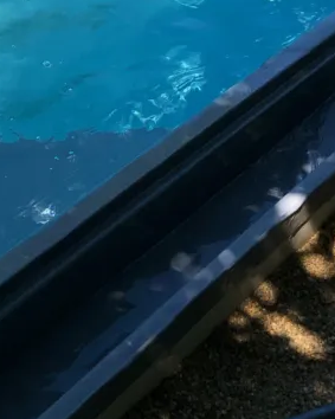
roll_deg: -0.8
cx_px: 7
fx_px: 979
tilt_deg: -25.3
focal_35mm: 79
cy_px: -173
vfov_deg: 21.1
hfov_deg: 18.9
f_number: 1.8
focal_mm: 3.99
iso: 20
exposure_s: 1/1412
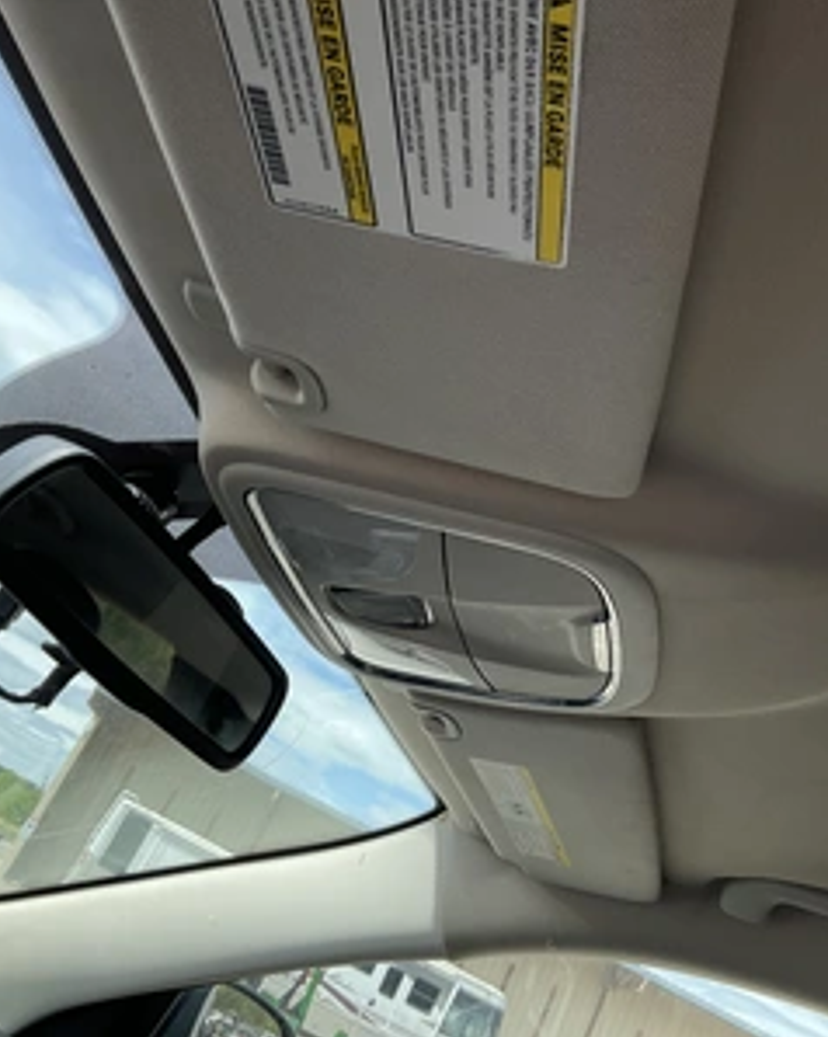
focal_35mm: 38
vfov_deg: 48.0
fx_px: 1165
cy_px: 518
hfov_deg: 39.0
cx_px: 473
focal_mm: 3
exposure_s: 1/627
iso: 25
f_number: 1.8
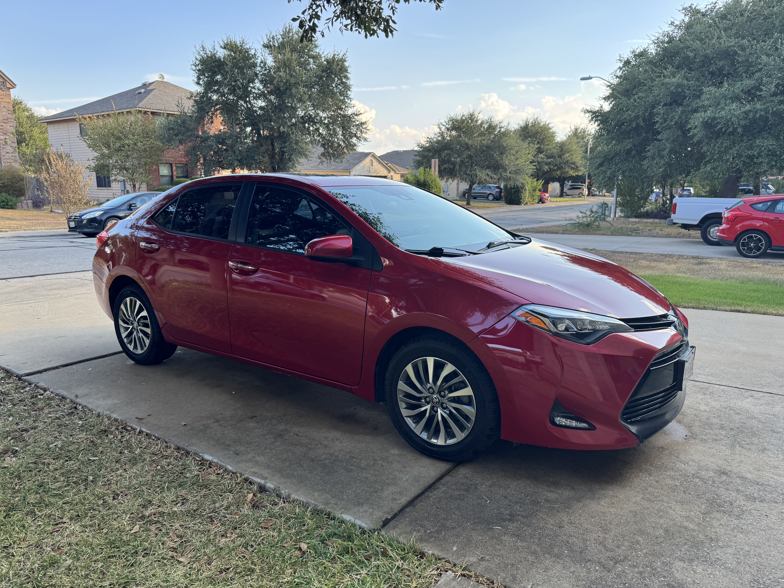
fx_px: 544
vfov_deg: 56.8
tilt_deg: -12.0
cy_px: 294
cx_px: 392
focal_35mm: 24
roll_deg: -0.8
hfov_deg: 71.6
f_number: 1.78
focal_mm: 6.76
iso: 80
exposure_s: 1/306
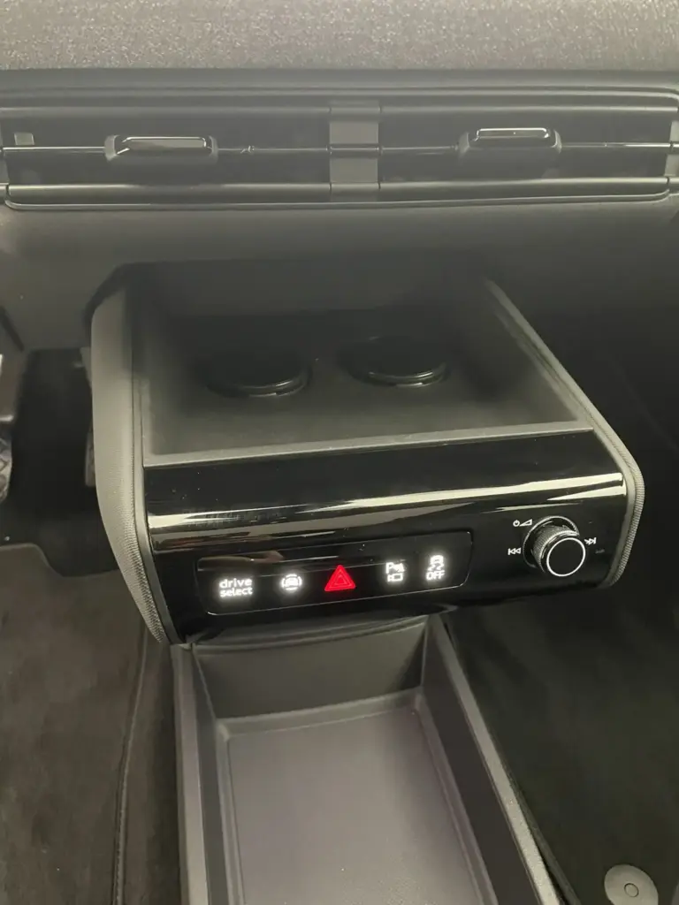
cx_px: 340
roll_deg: +0.0
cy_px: 452
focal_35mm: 26
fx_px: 680
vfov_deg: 67.3
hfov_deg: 53.1
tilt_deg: -34.0
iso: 800
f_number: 1.6
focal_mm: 4.2
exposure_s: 1/30
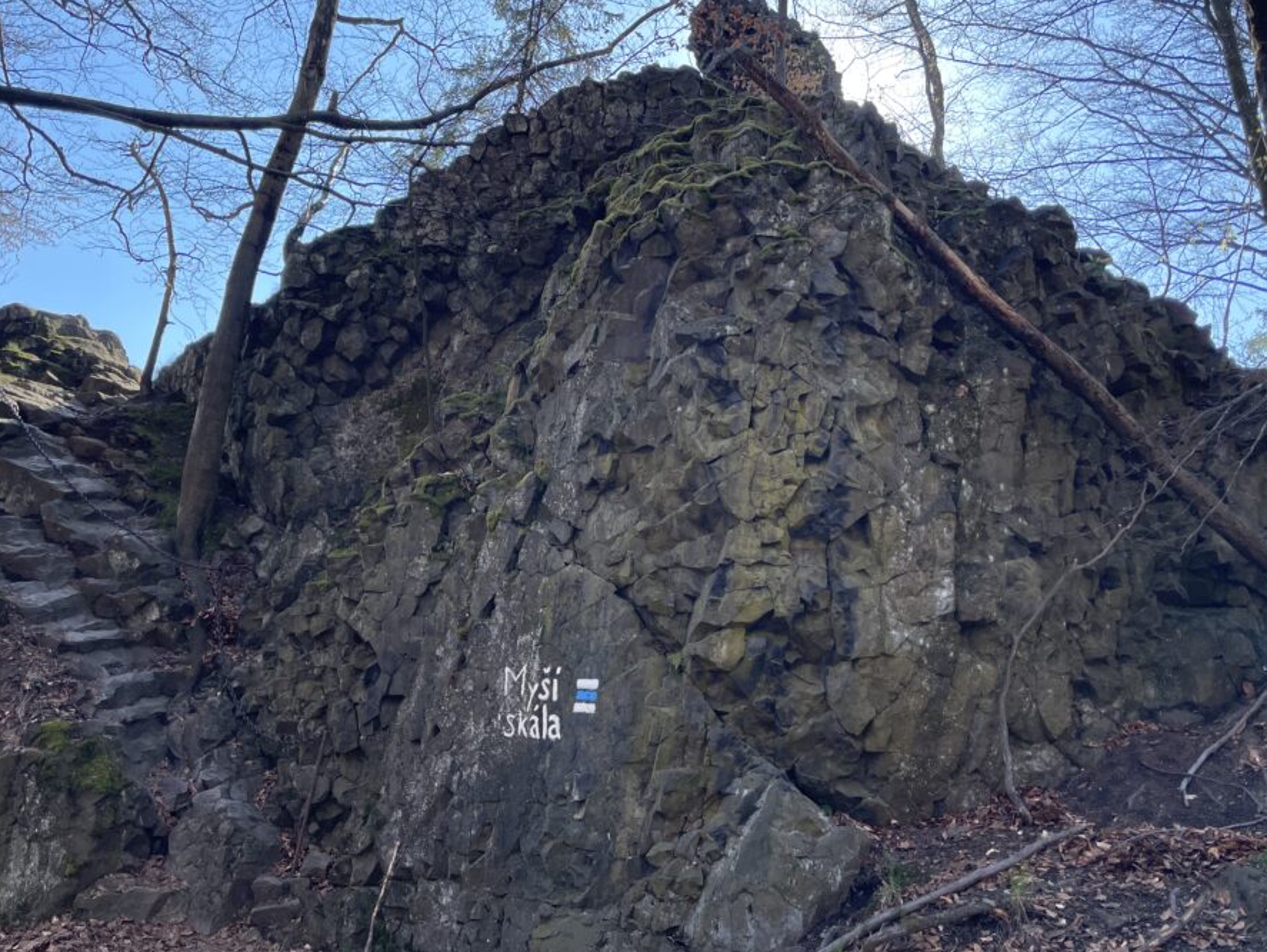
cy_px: 436
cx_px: 586
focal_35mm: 30
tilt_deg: +17.7
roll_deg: -6.4
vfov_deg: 46.8
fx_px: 1098
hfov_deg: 59.9
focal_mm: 4.2
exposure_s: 1/924
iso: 32
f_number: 1.6
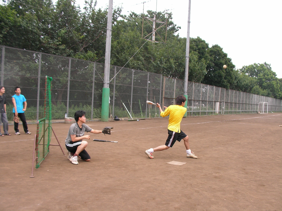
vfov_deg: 37.7
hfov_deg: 49.0
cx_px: 141
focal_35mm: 38
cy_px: 106
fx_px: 309
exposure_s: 1/378
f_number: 3.5
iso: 50
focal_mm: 5.8
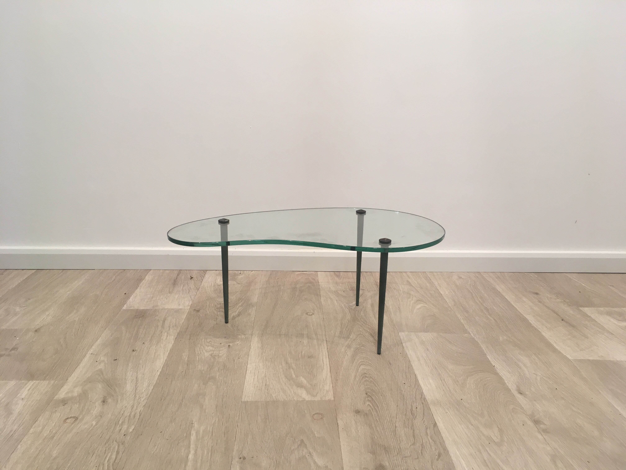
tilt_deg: -17.5
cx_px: 313
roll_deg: -1.7
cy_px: 235
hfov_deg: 61.7
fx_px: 524
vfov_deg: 48.2
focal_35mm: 29
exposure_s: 1/33
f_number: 2.2
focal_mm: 4.15
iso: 64
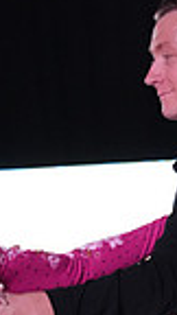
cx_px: 71
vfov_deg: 4.8
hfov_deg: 2.7
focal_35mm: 443
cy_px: 427
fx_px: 3696
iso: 5000
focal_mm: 105
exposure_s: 1/320
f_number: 5.6
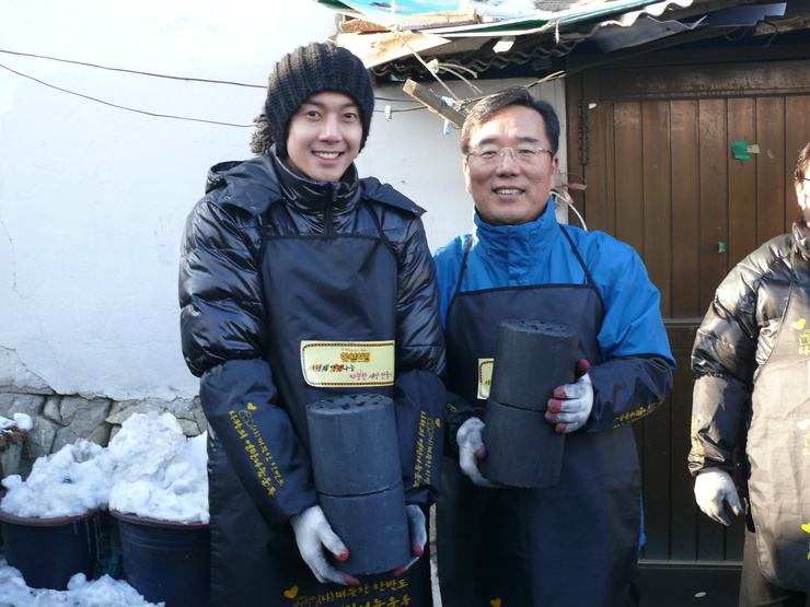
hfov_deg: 45.8
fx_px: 959
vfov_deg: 35.1
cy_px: 304
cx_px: 405
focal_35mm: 41
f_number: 2.8
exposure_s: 1/100
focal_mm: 8.3
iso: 100
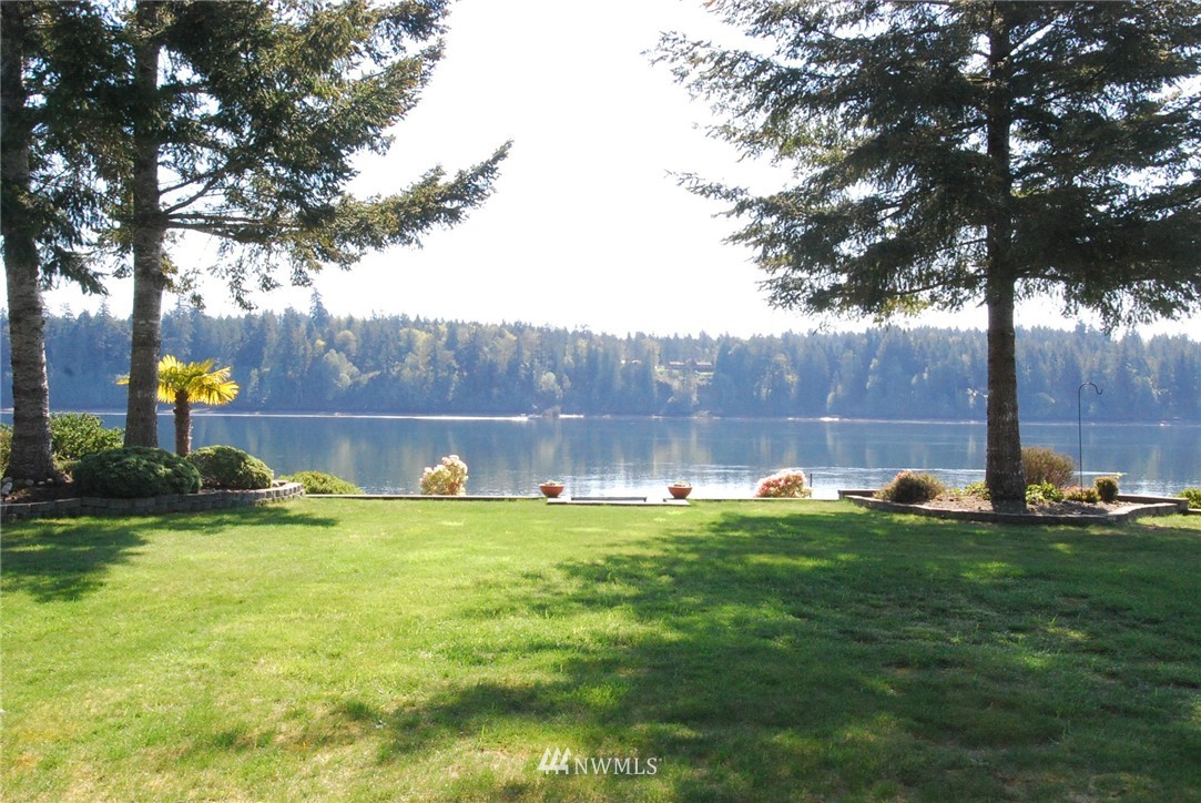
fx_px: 1202
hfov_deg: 53.1
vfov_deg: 36.9
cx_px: 600
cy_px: 402
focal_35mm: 36
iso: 1600
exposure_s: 1/200
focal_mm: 24
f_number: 22
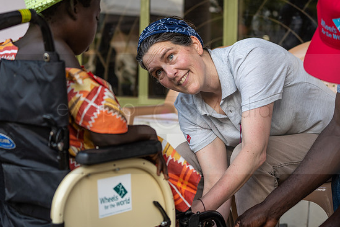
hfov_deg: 27.3
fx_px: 699
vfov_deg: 18.4
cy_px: 114
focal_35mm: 74
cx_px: 167
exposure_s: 1/80
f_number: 4
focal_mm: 70
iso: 100
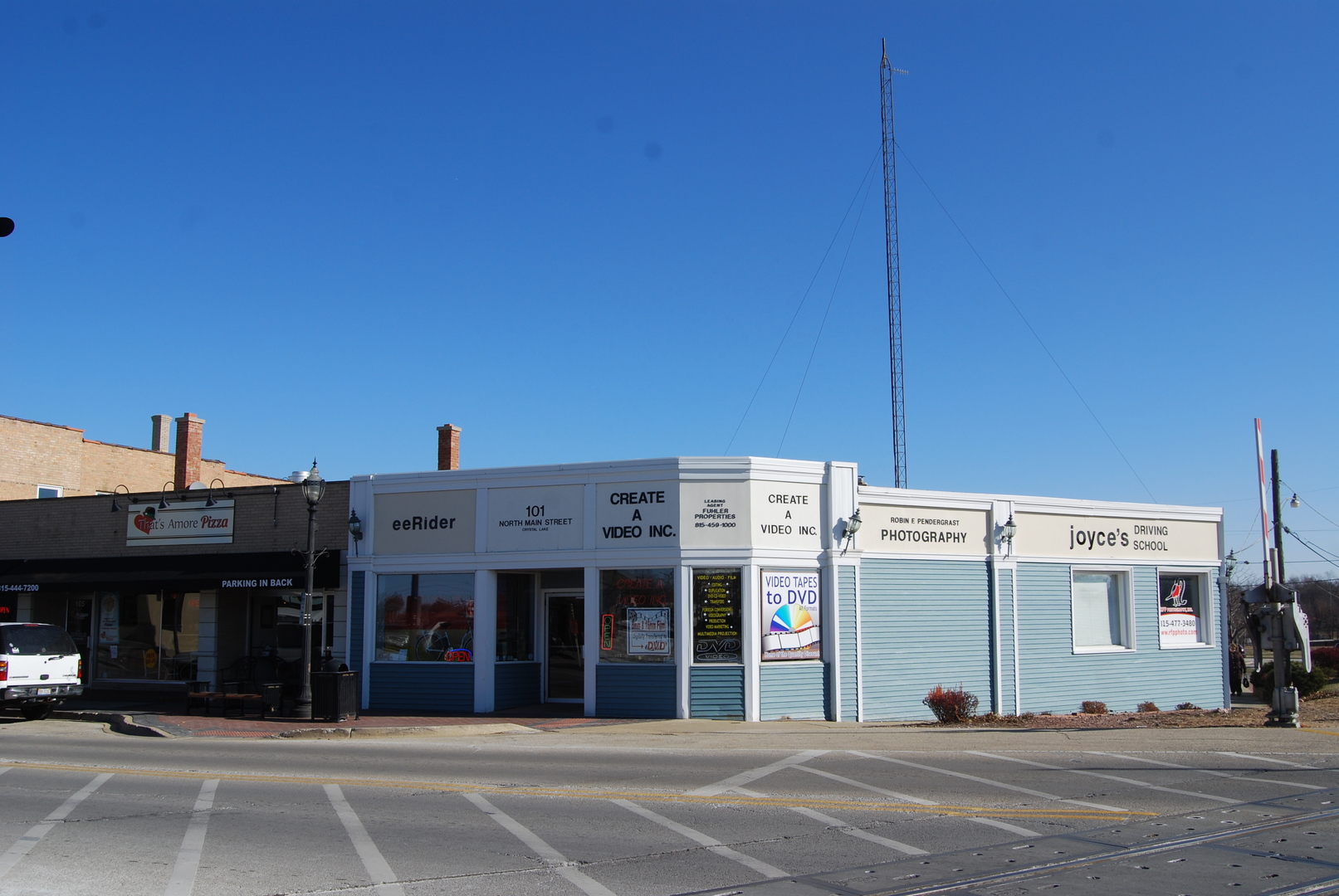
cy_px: 448
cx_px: 670
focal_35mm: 33
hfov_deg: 57.2
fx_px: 1229
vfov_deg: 40.1
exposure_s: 1/250
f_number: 8
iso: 100
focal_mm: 22
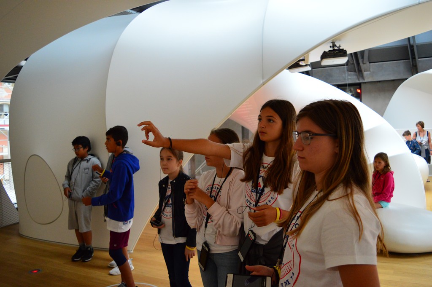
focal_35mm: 32
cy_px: 144
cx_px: 216
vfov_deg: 41.6
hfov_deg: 59.5
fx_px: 378
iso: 1600
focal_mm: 21
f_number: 3.8
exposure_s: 1/800
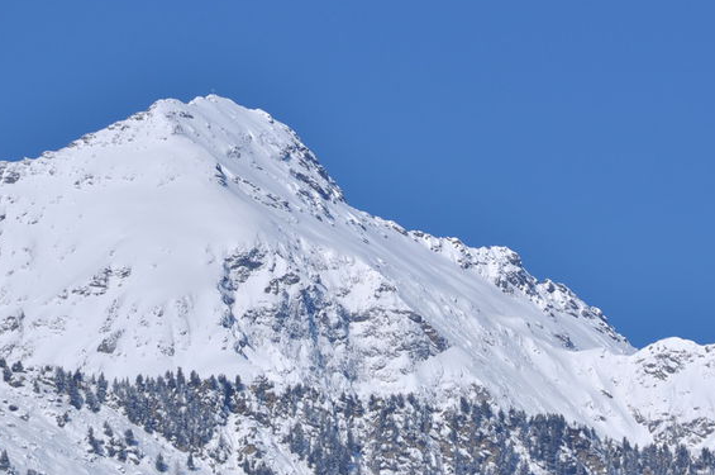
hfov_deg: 4.9
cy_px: 206
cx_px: 410
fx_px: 8429
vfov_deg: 3.2
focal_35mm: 425
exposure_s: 1/125
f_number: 11
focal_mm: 200
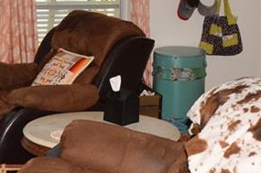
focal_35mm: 81
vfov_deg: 16.6
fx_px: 585
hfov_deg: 24.8
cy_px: 13
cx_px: 56
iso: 400
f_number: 7.1
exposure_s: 1/100
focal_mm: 15
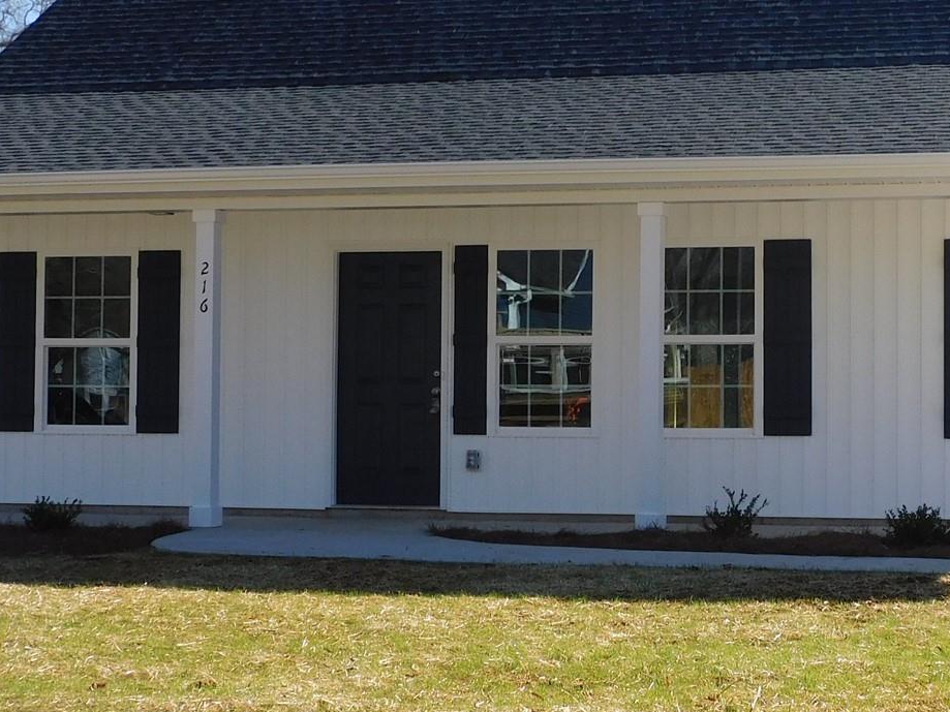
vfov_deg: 18.9
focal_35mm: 78
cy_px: 347
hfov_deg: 24.9
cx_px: 643
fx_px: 2140
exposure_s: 1/800
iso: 125
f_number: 3.8
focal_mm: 6.3
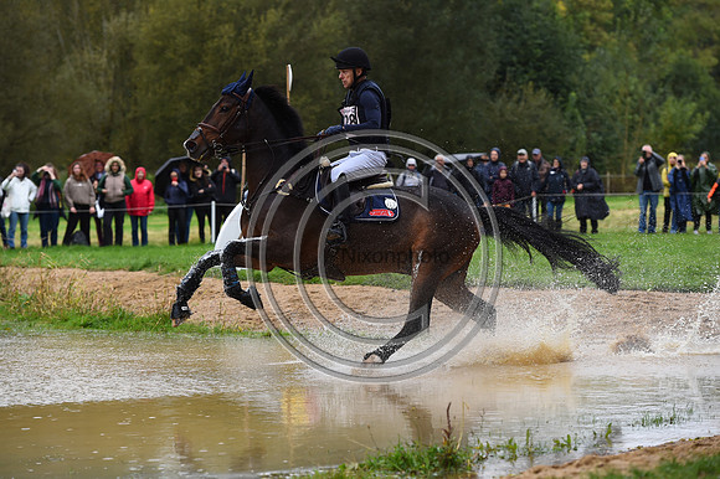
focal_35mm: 122
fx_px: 2439
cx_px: 360
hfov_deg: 16.8
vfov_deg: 11.2
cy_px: 240
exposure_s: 1/1250
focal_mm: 122
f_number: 4.5
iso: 900
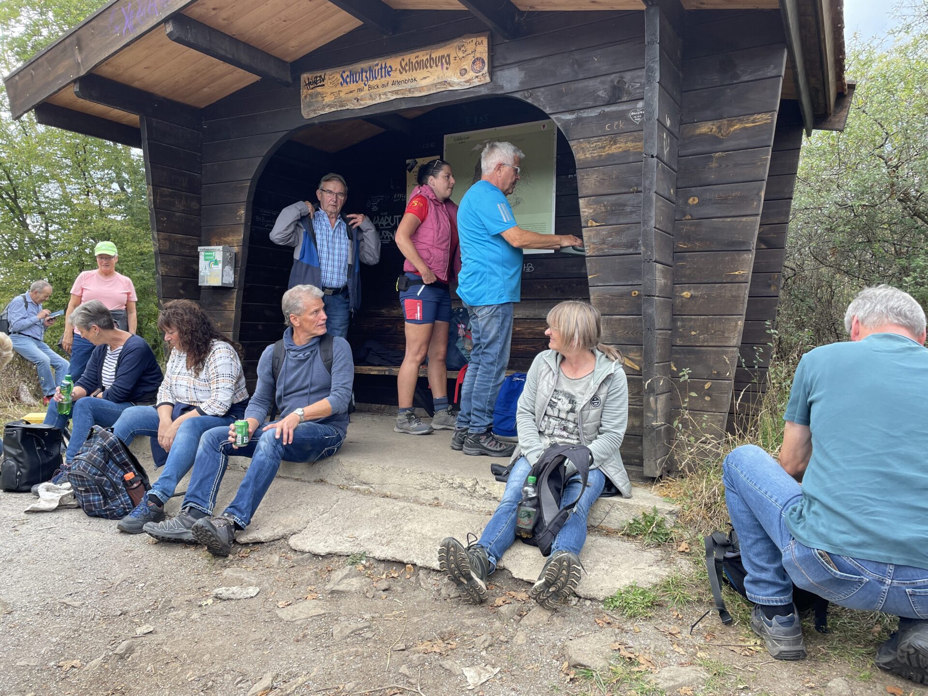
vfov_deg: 53.1
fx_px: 697
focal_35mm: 26
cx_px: 464
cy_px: 348
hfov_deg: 67.3
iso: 32
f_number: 1.6
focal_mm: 4.2
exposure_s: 1/333
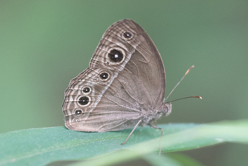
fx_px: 4509
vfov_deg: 2.1
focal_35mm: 654
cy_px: 107
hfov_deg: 3.2
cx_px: 136
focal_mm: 150
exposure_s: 1/160
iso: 800
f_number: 3.3
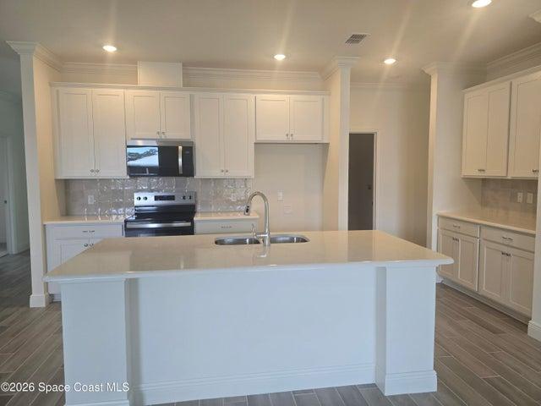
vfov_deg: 58.9
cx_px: 270
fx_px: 359
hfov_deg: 73.9
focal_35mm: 23
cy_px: 203
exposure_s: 1/120
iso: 125
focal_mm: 6.3
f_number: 1.7
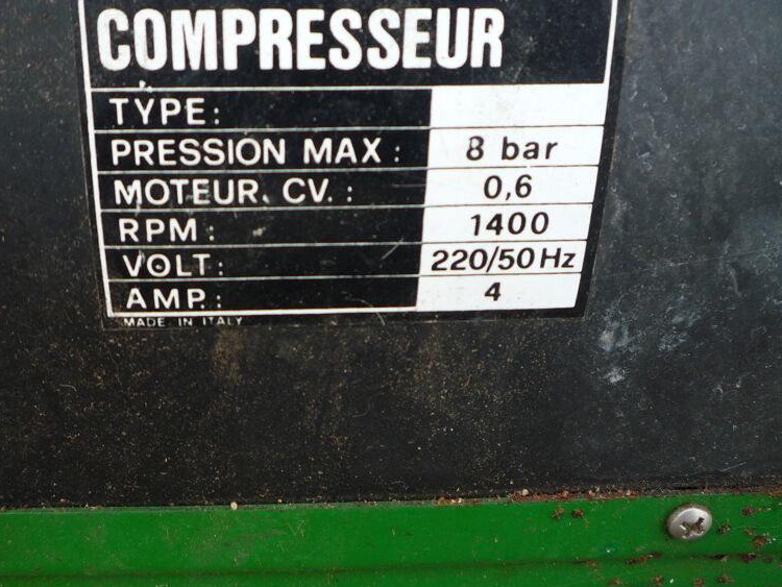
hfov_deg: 46.4
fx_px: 904
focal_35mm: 40
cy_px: 325
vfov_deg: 35.9
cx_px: 293
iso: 100
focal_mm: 5.2
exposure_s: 1/80
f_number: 3.3
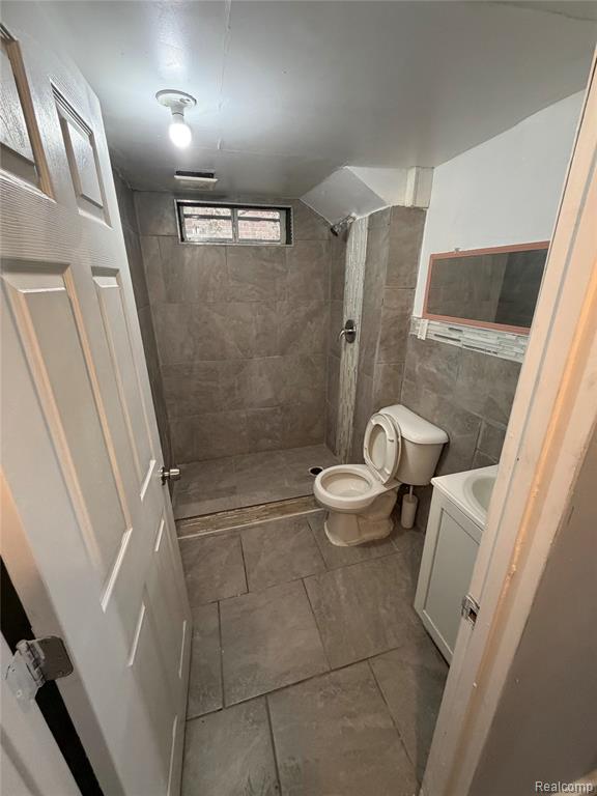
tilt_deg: -19.5
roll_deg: +0.9
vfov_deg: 102.1
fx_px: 322
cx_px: 298
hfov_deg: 85.7
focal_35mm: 14
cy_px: 398
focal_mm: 2.22
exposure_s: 1/60
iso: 400
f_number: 2.2
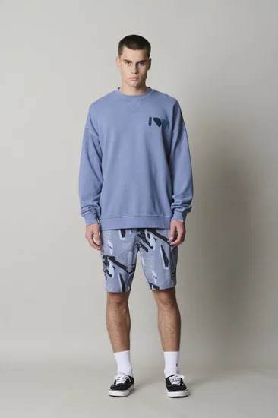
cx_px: 139
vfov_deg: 23.9
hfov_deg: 16.1
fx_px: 986
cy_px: 209
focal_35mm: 85
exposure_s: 1/125
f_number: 8
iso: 100
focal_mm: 85
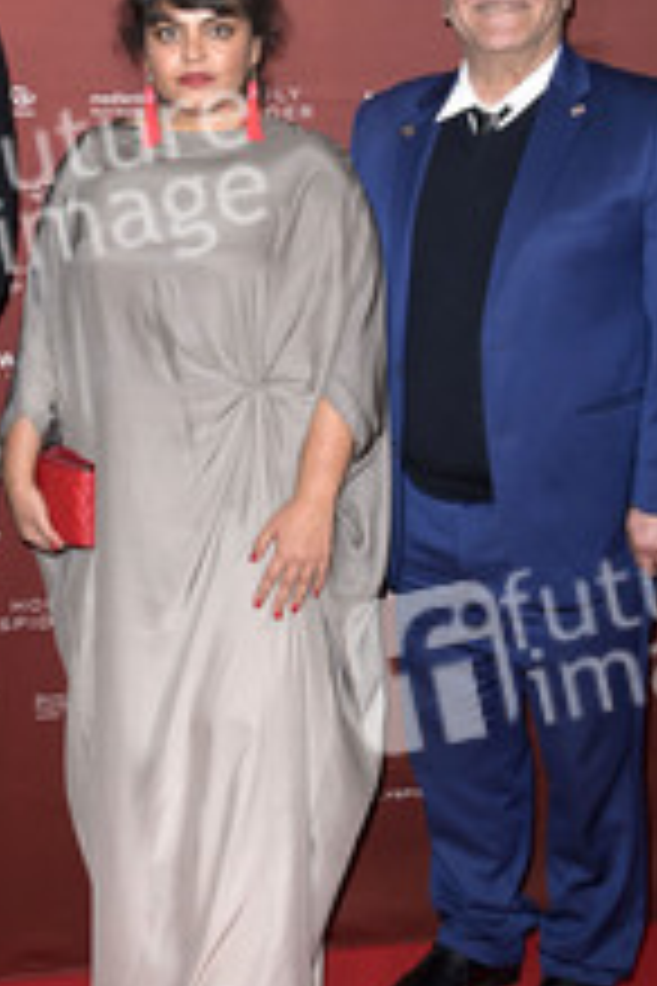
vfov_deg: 27.7
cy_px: 423
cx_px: 166
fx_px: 1998
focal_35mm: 73
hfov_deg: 18.6
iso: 400
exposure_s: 1/250
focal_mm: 40
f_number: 5.6
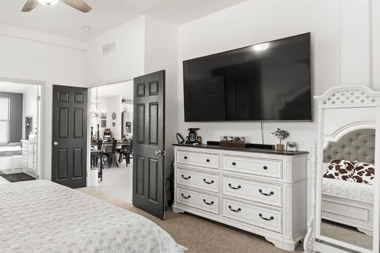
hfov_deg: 65.9
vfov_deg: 49.6
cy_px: 124
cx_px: 104
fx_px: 274
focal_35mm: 26
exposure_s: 1/2
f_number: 8
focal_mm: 17
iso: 400
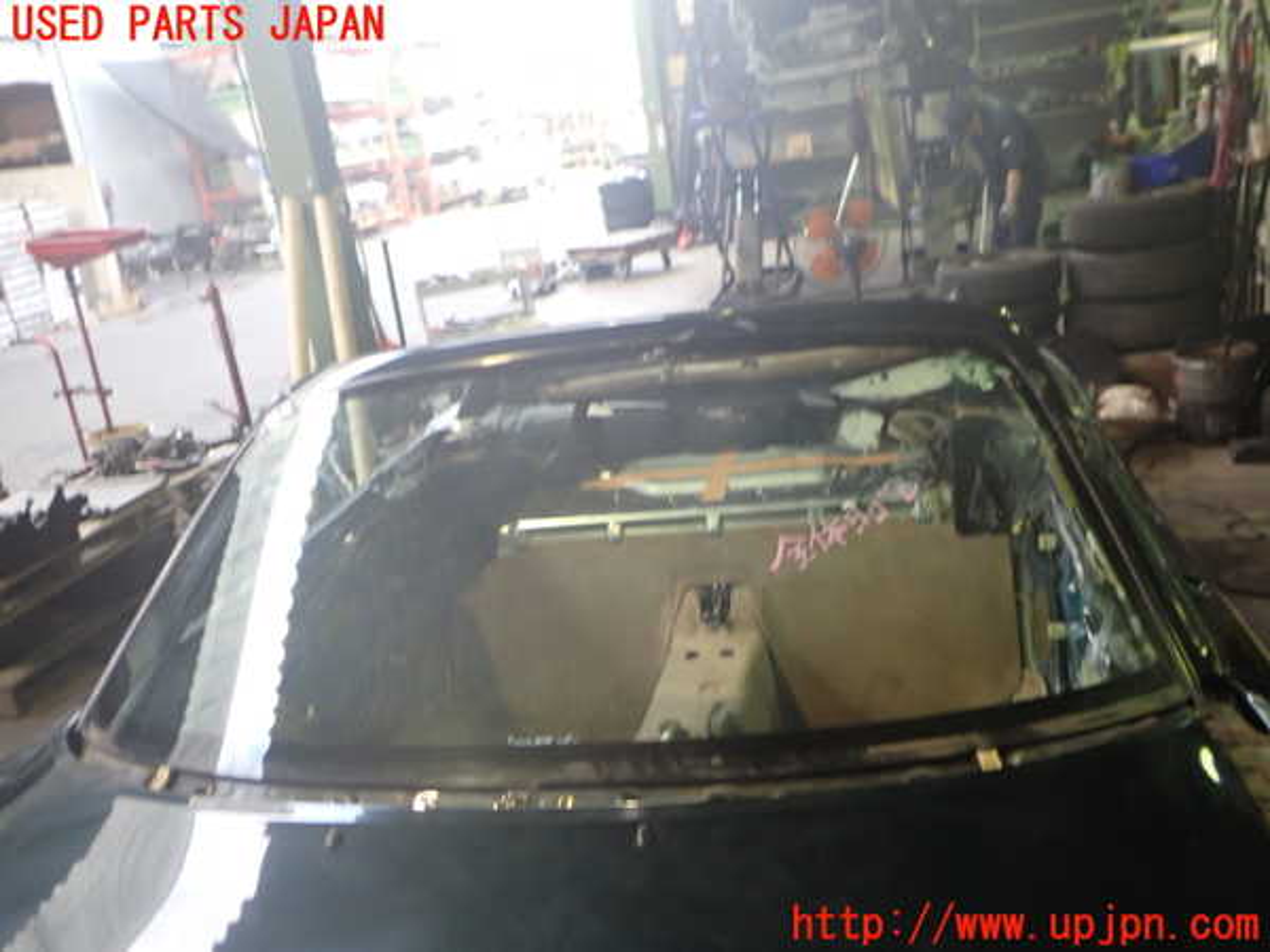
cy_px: 476
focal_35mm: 30
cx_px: 635
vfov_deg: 46.8
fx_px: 1101
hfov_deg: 60.0
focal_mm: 5.4
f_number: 2.3
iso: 200
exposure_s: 1/30
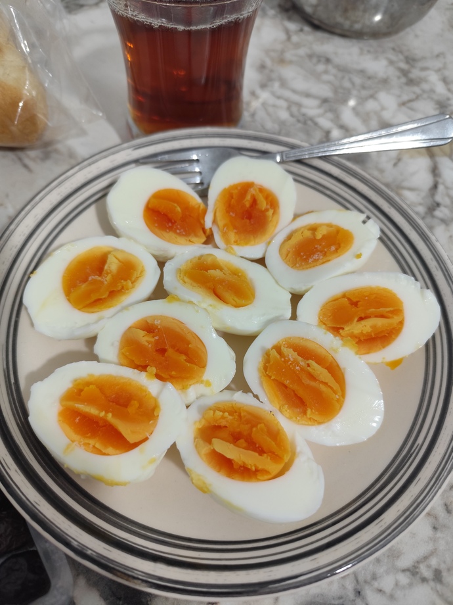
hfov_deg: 58.9
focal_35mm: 23
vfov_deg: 73.9
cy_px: 302
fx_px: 401
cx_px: 226
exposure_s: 1/50
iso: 800
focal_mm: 6.19
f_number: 1.65
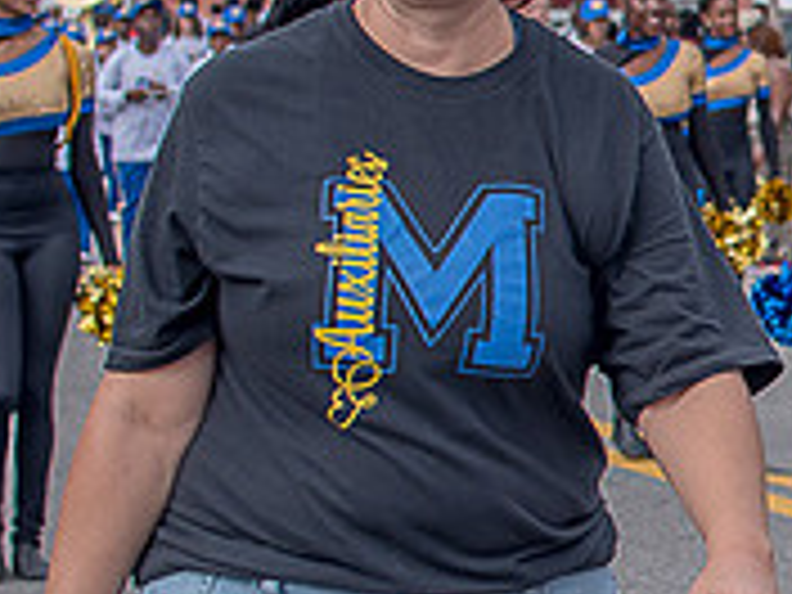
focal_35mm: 165
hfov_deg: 11.5
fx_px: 3775
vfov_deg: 9.0
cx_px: 1161
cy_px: 286
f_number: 4
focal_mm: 35
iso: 100
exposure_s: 1/500
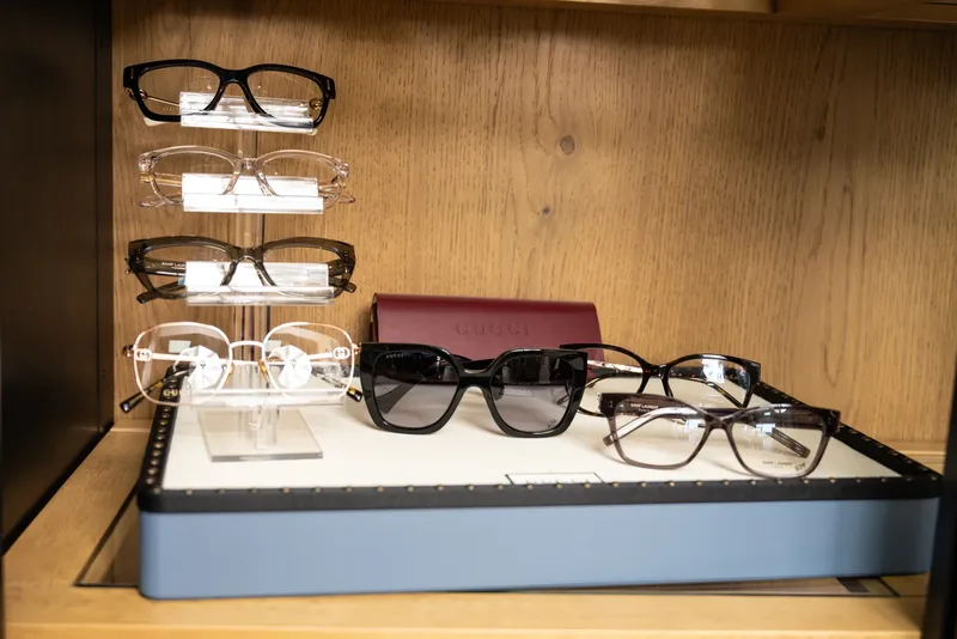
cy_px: 320
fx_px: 1117
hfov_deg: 46.4
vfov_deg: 31.9
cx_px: 478
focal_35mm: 42
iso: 250
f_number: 4
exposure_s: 1/160
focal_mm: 42
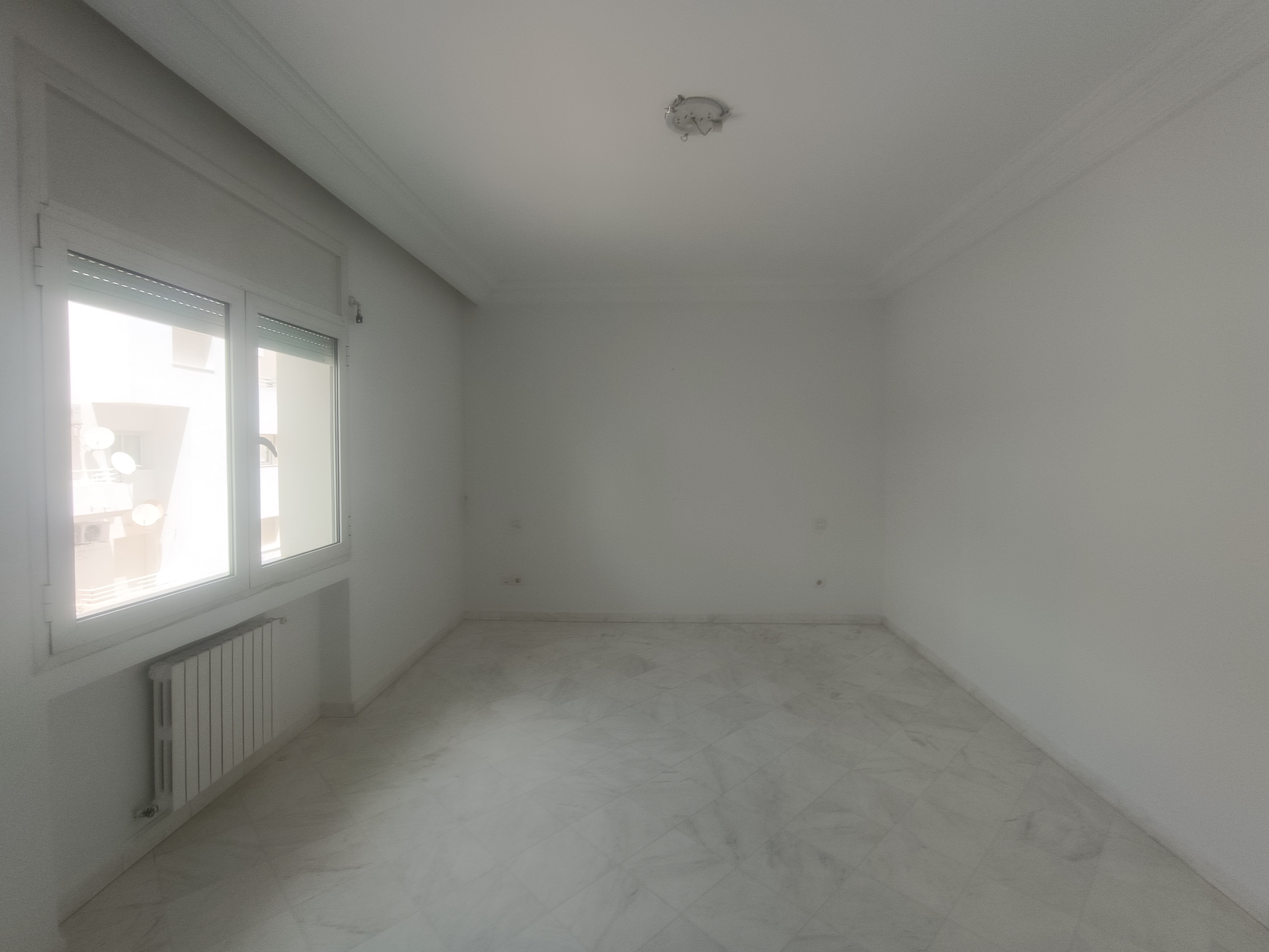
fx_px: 587
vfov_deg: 78.1
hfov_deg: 94.5
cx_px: 634
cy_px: 476
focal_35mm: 16
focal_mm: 1.66
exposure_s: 1/129
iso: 50
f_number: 2.2
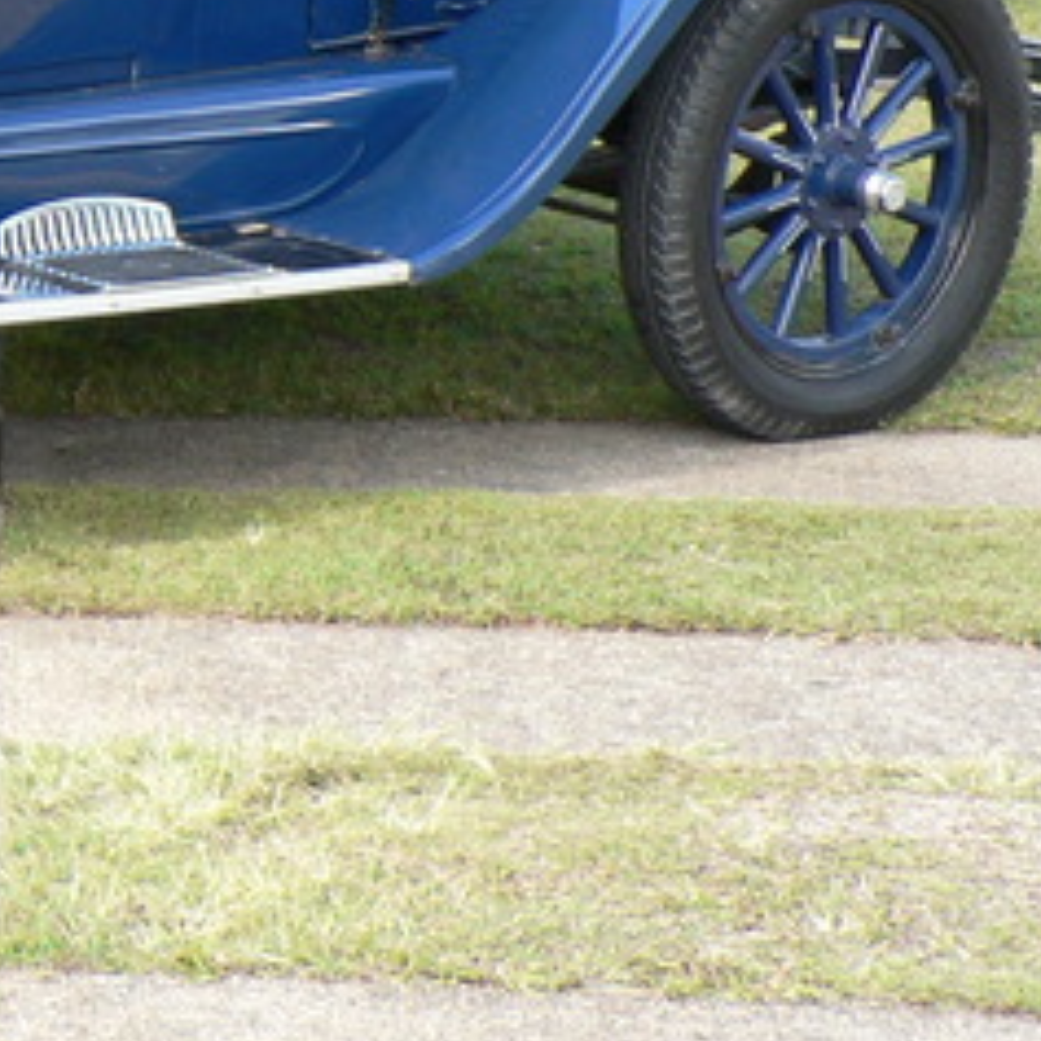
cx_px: -615
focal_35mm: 140
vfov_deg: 12.2
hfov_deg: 11.8
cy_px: -158
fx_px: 4763
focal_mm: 7.9
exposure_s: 1/100
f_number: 2.8
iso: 80
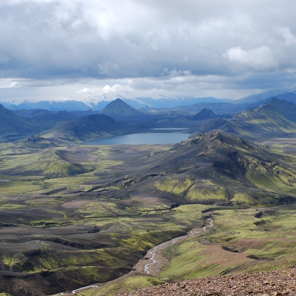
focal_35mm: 58
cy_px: 148
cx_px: 158
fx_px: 561
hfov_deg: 29.5
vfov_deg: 29.6
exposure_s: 1/200
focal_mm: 30
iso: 100
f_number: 8
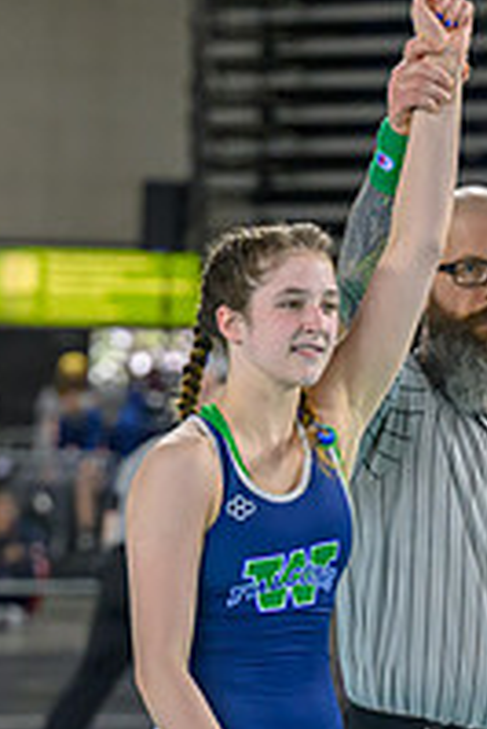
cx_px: 210
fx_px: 6218
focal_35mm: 307
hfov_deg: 4.5
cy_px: 672
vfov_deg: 6.7
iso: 2500
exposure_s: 1/800
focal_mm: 82
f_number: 2.8
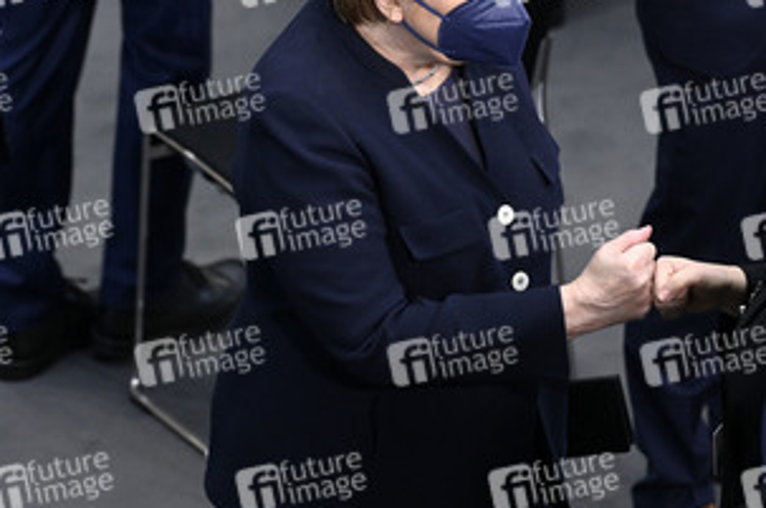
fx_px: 6649
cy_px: 167
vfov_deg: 4.4
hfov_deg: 6.6
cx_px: 487
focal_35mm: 313
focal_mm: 210
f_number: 6.3
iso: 6400
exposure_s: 1/250
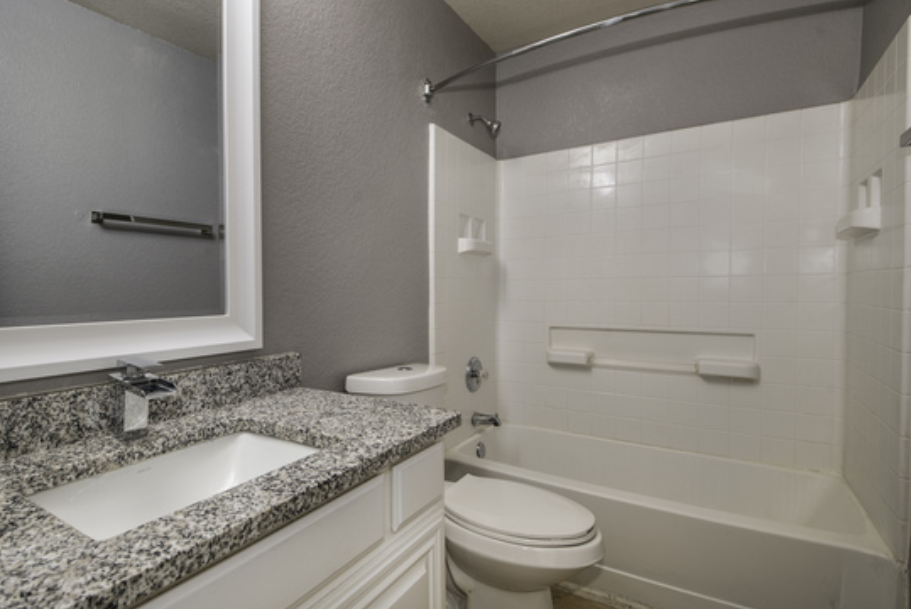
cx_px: 399
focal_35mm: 19
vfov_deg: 64.6
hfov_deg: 86.5
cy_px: 297
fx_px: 481
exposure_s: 1/60
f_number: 8
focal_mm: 16
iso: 320
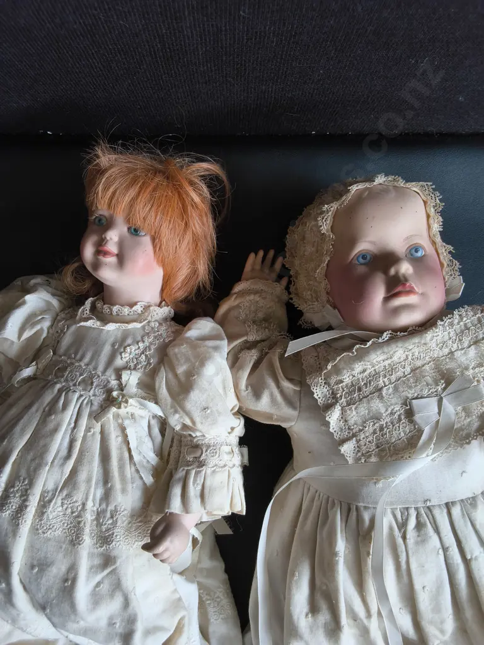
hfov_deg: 51.4
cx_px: 242
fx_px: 503
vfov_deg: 65.3
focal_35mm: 27
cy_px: 322
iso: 32
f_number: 2
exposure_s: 1/108
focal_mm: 2.87
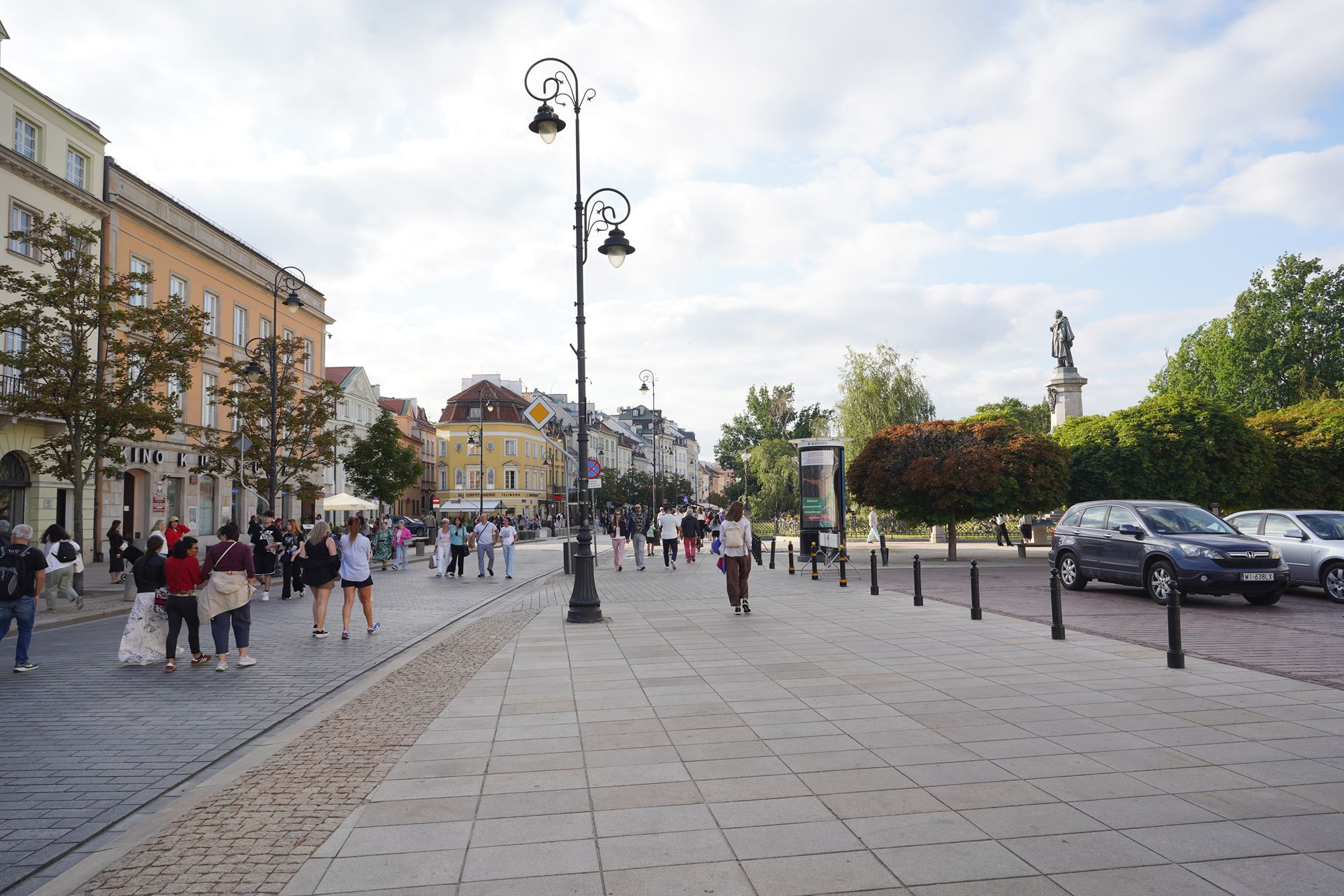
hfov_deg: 73.7
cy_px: 448
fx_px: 896
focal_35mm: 24
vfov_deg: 53.1
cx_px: 672
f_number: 9
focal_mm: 24
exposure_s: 1/100
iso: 100
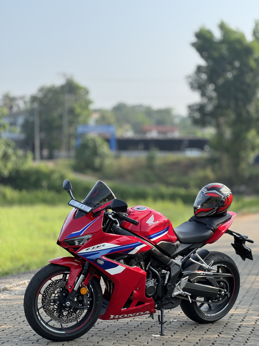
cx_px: 130
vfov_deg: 25.3
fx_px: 768
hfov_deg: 19.1
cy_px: 173
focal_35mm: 77
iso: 25
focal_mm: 9
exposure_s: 1/166
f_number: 2.8
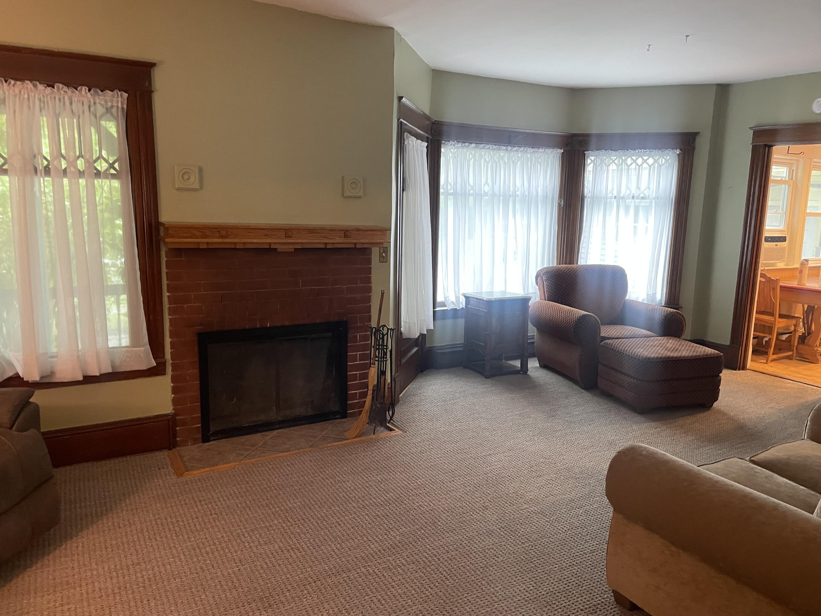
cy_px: 308
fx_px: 617
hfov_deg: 67.3
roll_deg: -1.4
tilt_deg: -10.0
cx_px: 410
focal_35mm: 26
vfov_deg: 53.1
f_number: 1.6
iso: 500
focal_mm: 4.2
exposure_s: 1/40
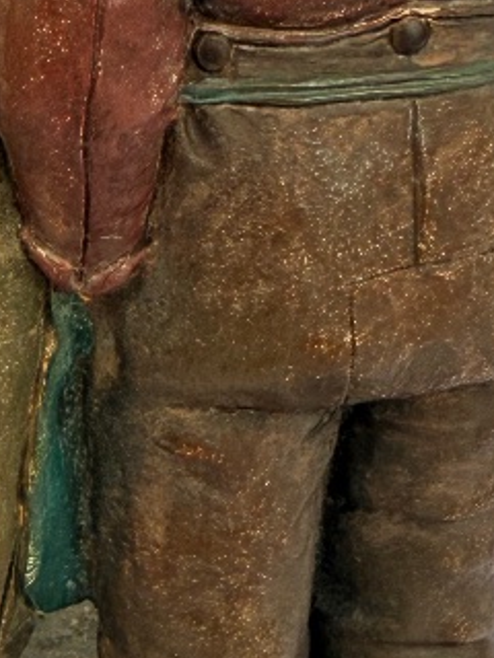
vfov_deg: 21.6
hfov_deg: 16.3
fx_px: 1713
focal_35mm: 90
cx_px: 134
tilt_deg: -26.3
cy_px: 162
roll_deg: -1.6
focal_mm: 2.22
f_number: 2.2
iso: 80
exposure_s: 1/99
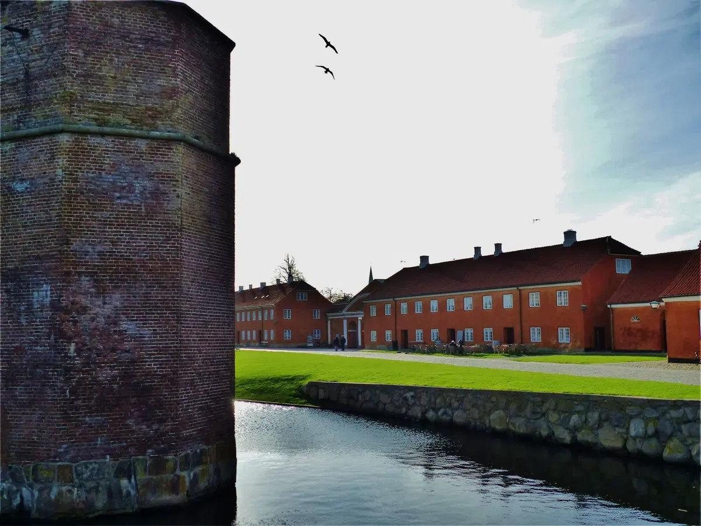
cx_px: 350
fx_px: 689
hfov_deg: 54.0
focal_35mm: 34
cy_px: 263
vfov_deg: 41.8
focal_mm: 6.2
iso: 200
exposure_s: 1/2000
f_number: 2.8
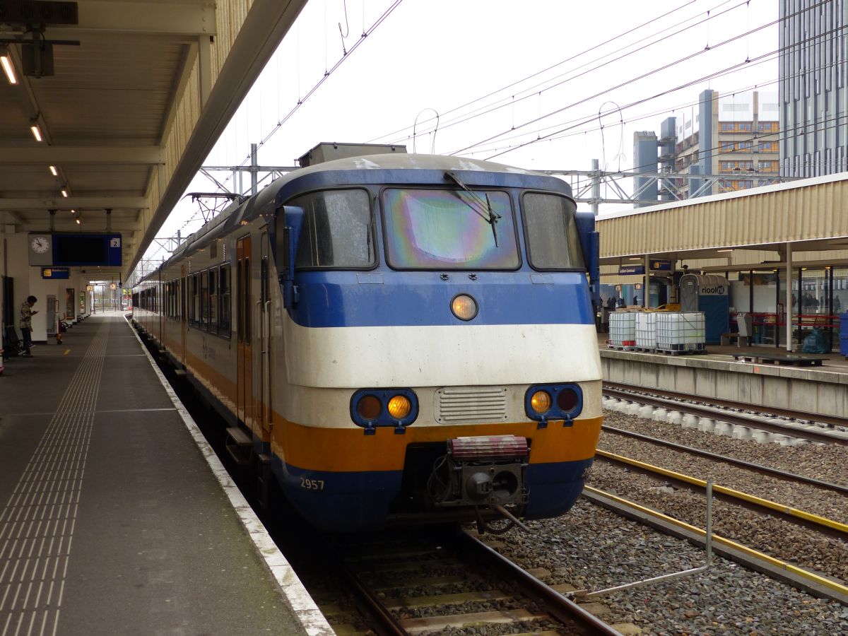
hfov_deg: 44.8
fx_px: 1029
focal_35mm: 42
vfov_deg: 34.3
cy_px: 318
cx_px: 424
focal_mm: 7.6
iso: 100
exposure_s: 1/160
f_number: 2.8
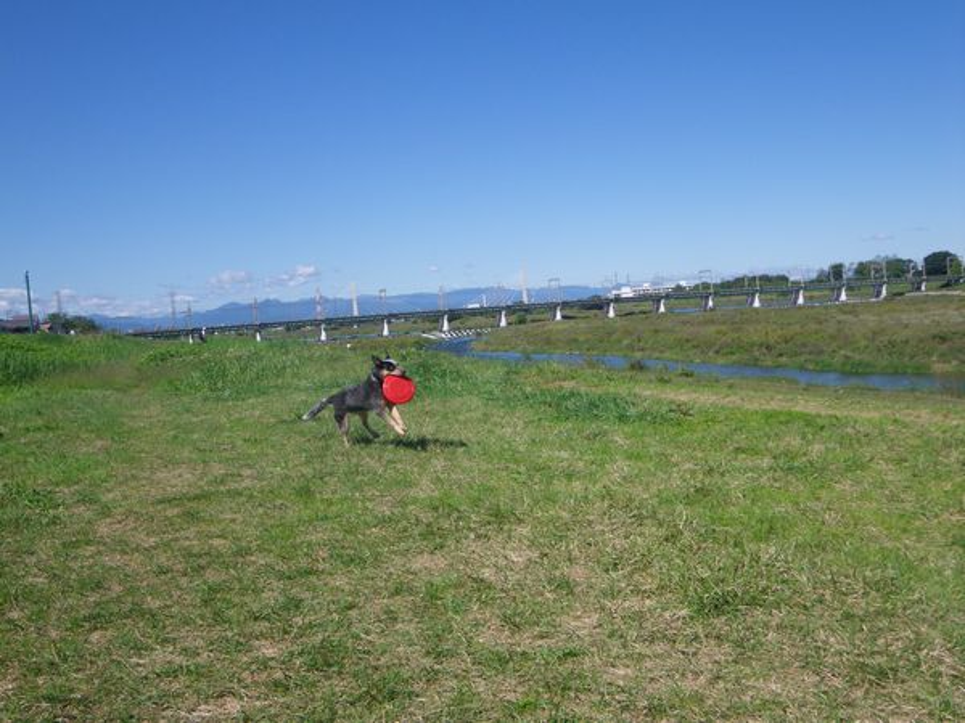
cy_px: 362
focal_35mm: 34
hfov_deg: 54.0
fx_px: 948
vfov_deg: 41.8
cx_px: 482
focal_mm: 6.1
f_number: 4.6
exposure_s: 1/400
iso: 64
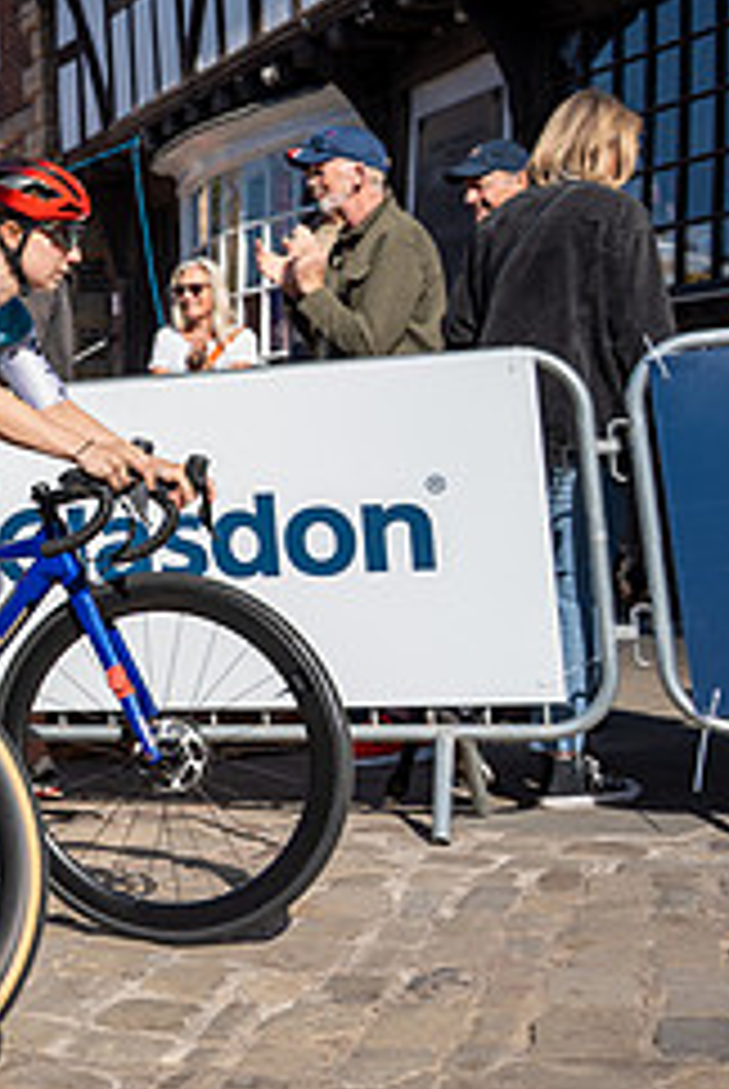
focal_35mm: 67
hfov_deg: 17.2
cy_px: 290
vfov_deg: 29.6
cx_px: -531
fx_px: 2029
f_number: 4
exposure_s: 1/800
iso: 100
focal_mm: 28
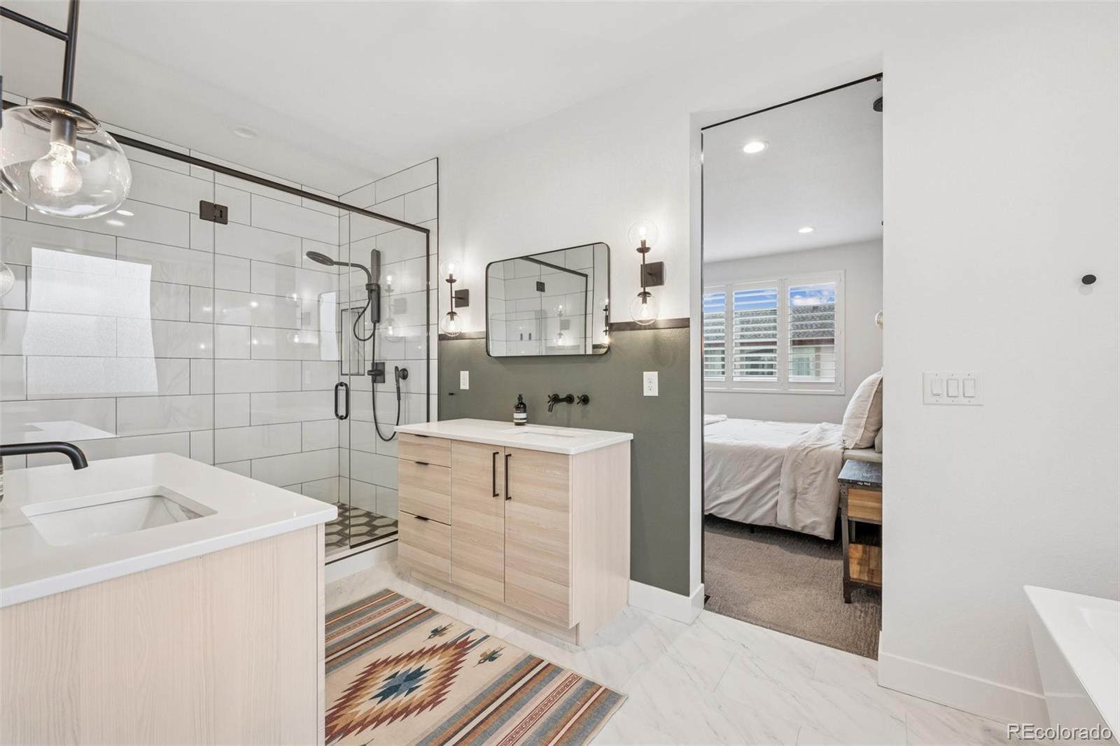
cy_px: 373
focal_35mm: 15
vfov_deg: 77.3
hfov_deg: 100.4
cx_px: 560
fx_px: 467
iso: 100
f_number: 11
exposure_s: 1/1.25
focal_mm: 15
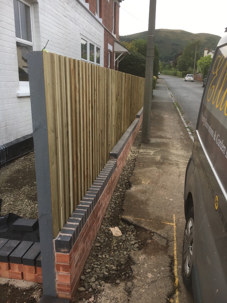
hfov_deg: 48.2
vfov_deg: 61.7
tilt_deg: -14.4
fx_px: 254
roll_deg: -2.3
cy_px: 152
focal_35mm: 29
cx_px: 114
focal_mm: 4.15
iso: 25
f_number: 2.2
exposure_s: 1/301
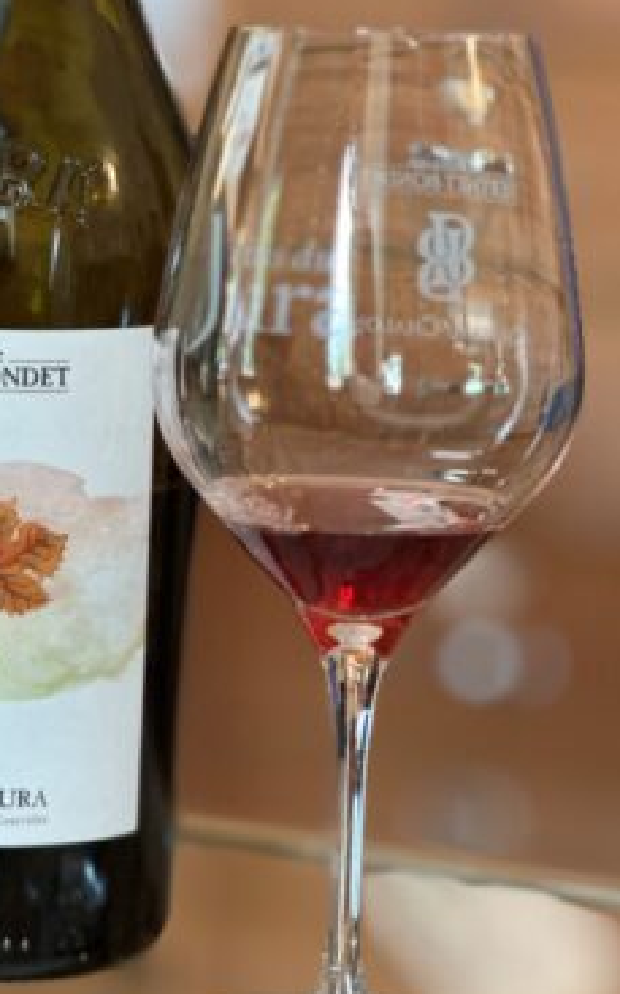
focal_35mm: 107
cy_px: 444
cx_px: 133
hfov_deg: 12.2
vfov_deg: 19.5
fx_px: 2896
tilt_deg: -8.6
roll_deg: -1.7
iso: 250
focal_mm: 9
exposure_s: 1/33
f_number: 2.8
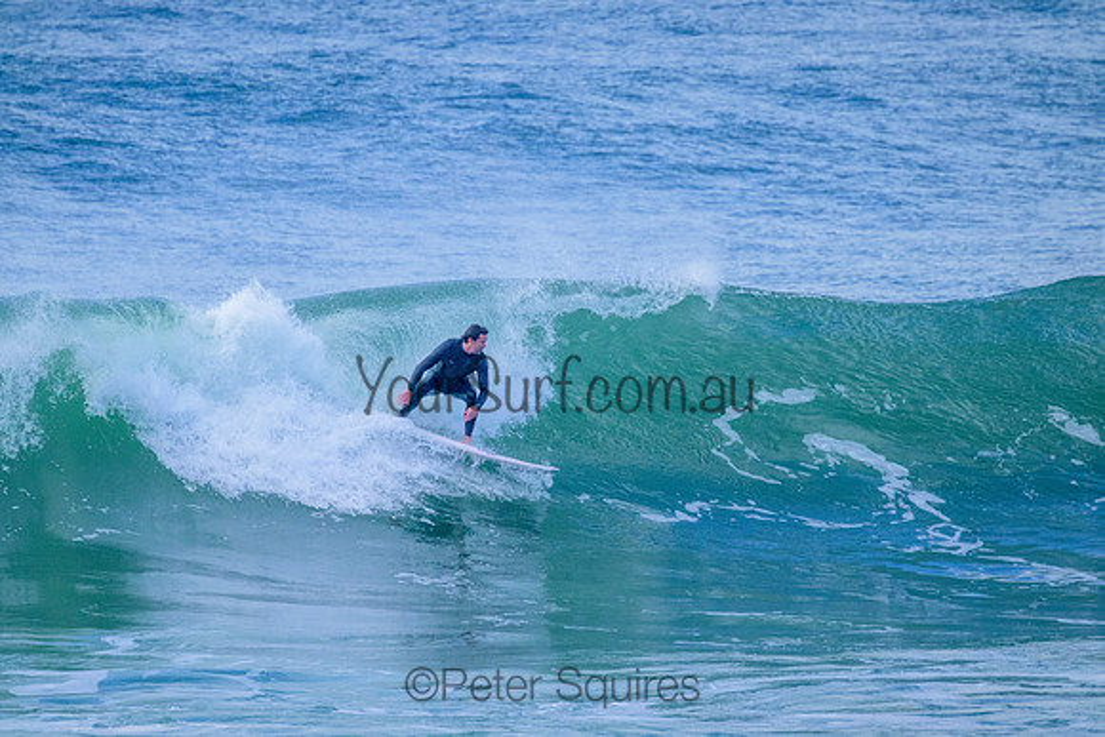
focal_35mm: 800
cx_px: 552
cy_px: 368
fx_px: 24560
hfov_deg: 2.6
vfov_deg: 1.7
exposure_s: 1/2000
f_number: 11
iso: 3200
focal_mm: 800
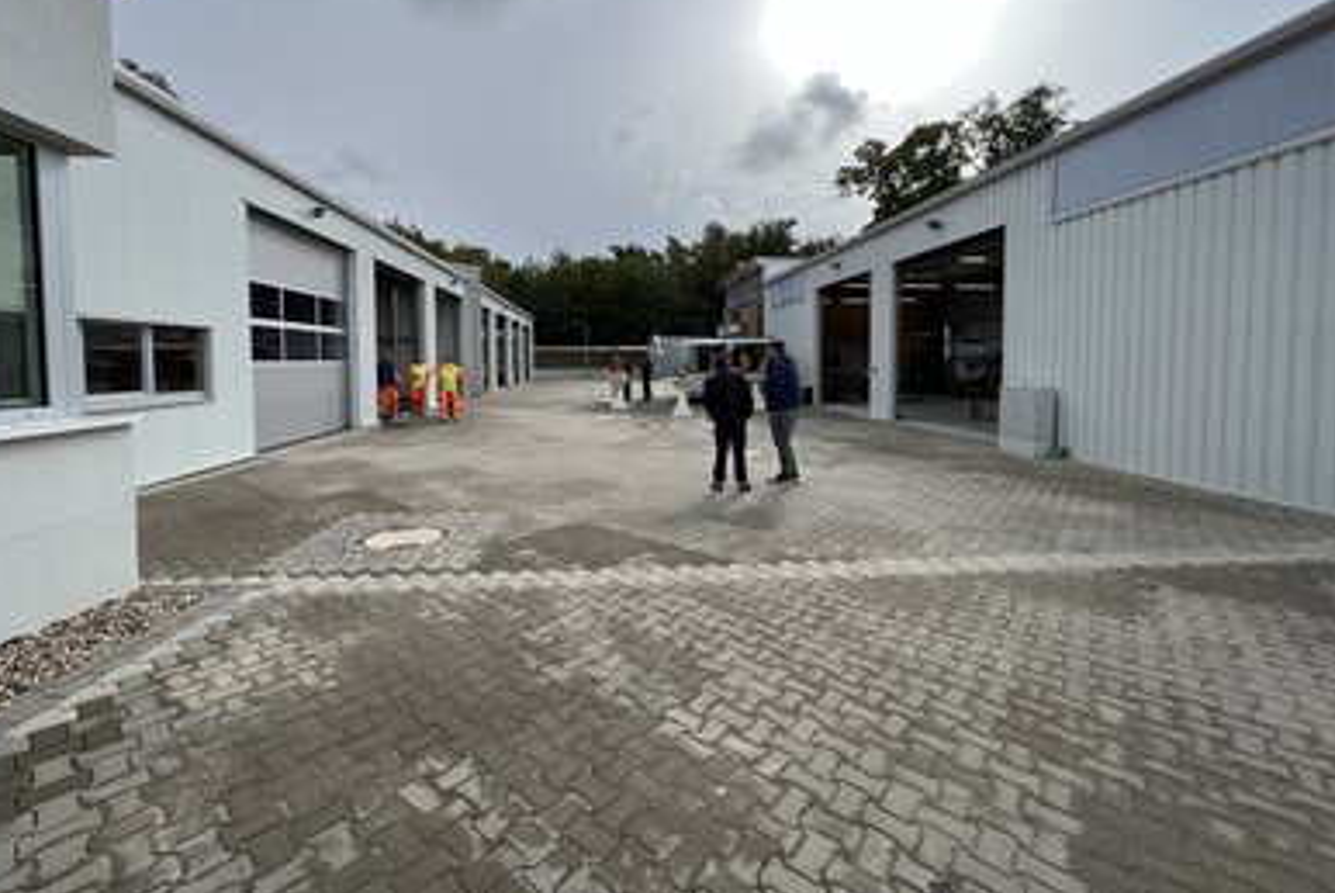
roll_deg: +0.4
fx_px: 520
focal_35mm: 14
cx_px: 647
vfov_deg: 80.8
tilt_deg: -1.3
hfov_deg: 104.2
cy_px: 384
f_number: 1.8
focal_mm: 1.57
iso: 32
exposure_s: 1/960
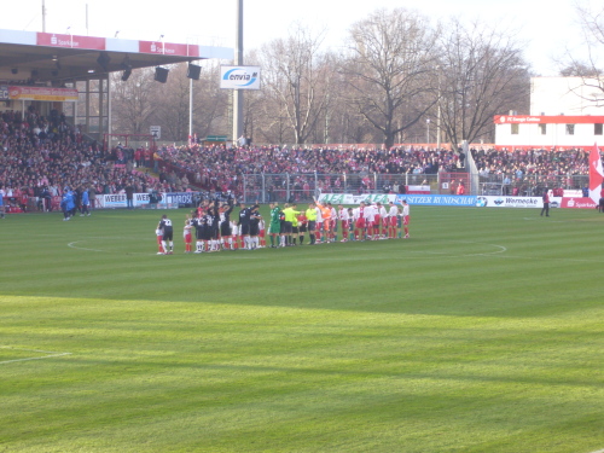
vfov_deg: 14.1
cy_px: 226
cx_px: 302
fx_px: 1832
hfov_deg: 18.7
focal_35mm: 105
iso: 80
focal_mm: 17.4
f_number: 5
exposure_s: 1/50
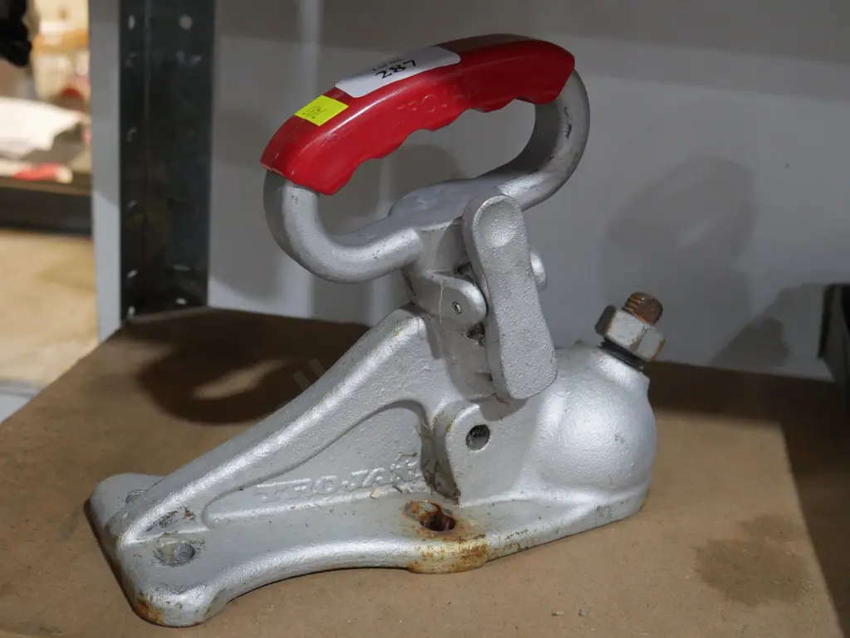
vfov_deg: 29.1
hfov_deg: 38.2
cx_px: 425
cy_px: 319
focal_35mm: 50
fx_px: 1228
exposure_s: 1/60
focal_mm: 25
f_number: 5.3
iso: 2000
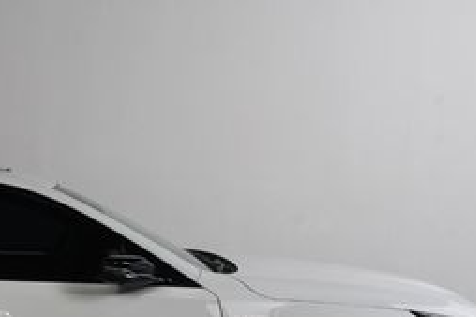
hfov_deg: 23.1
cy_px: 385
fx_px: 1097
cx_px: -36
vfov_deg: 15.8
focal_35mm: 83
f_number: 13
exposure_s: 1/160
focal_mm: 22
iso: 100
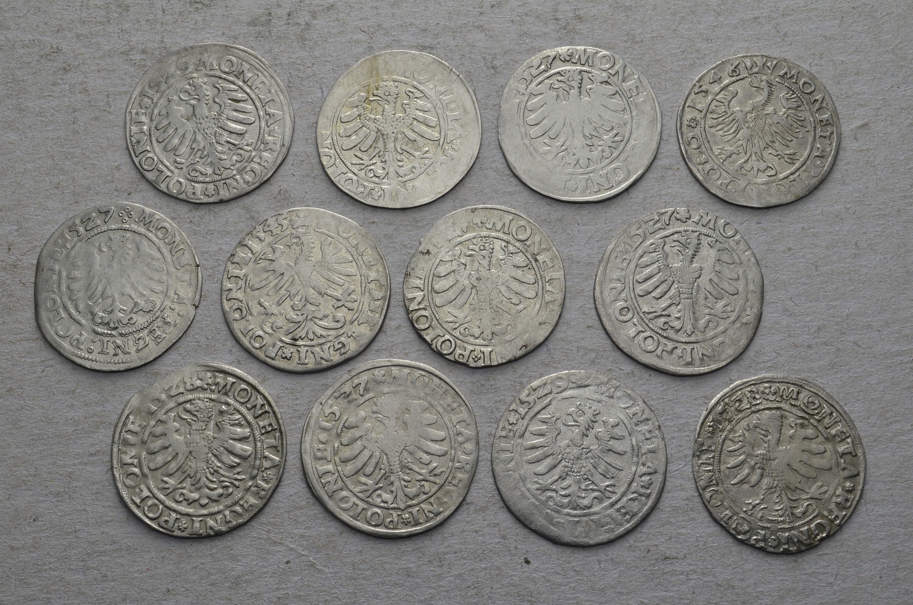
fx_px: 1367
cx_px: 456
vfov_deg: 25.0
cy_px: 302
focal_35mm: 54
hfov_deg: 36.9
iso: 400
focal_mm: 36
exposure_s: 1/250
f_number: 14
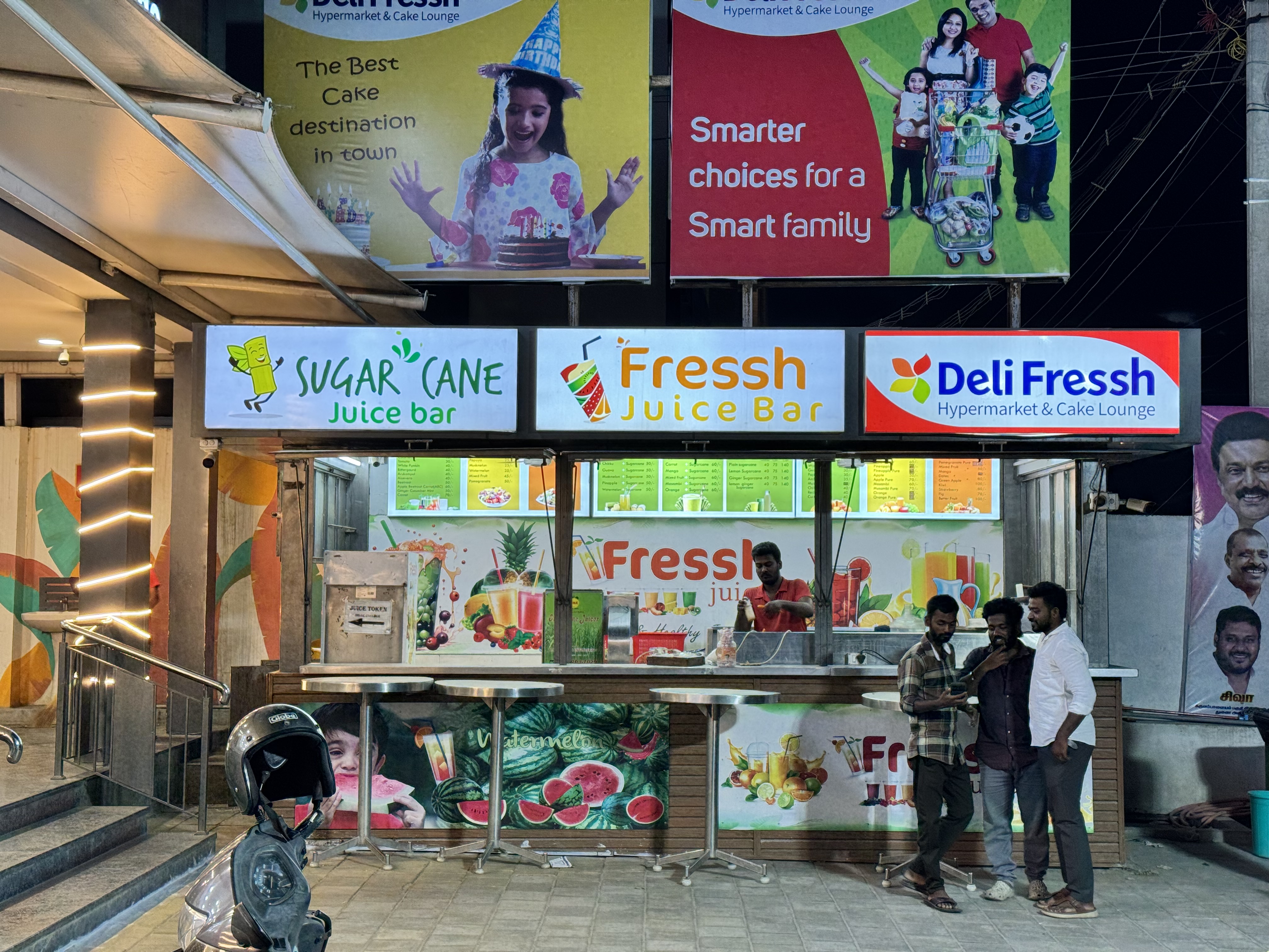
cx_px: 634
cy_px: 476
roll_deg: +0.2
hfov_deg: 39.7
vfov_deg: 30.3
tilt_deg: +3.1
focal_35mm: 48
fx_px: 1760
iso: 50
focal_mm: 6.76
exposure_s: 1/50
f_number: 1.78
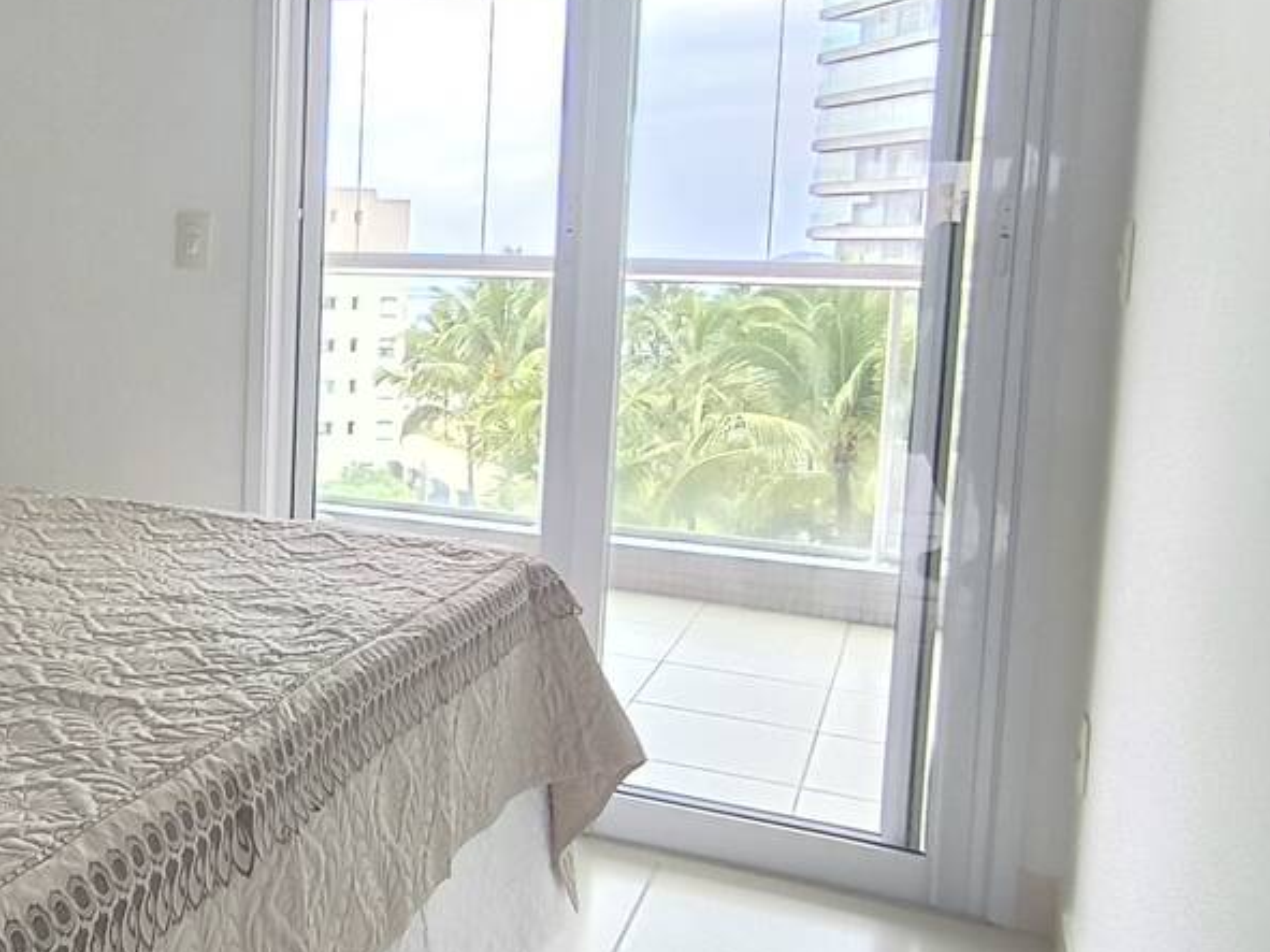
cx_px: 101
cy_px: 372
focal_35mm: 39
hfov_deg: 43.3
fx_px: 1431
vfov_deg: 36.6
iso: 80
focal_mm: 1.65
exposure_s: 1/120
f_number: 2.2
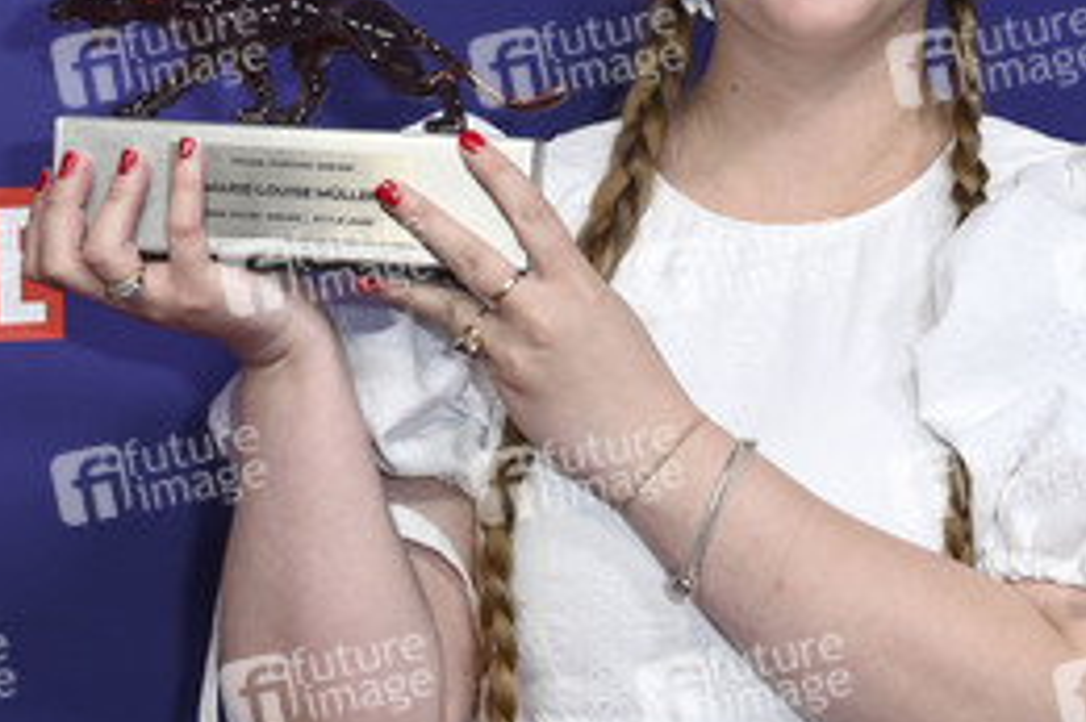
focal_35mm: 104
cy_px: 163
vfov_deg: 13.1
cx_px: 633
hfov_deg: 19.6
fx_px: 3135
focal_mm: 60
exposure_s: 1/250
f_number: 5.6
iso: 800
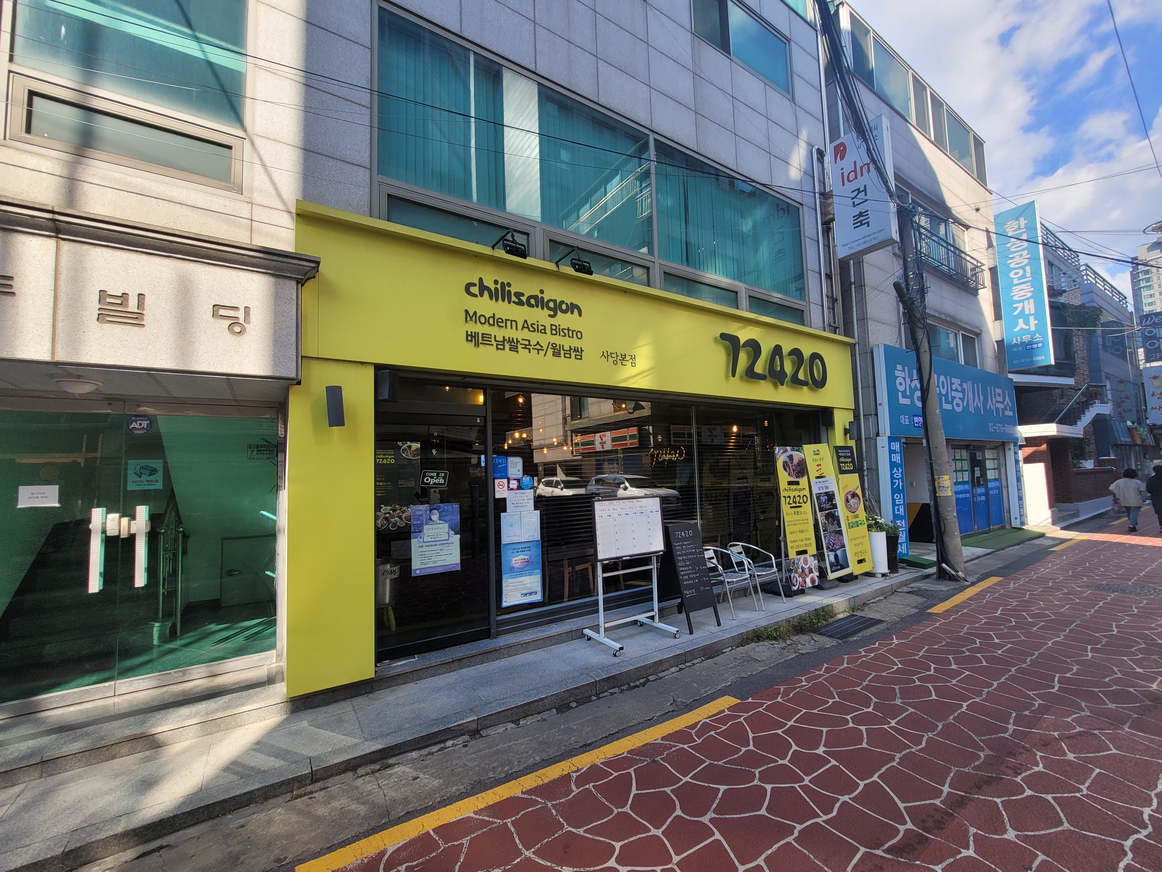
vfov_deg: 89.9
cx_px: 581
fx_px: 436
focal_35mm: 13
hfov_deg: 106.2
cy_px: 436
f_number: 2.2
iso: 64
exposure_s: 1/708
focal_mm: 2.2
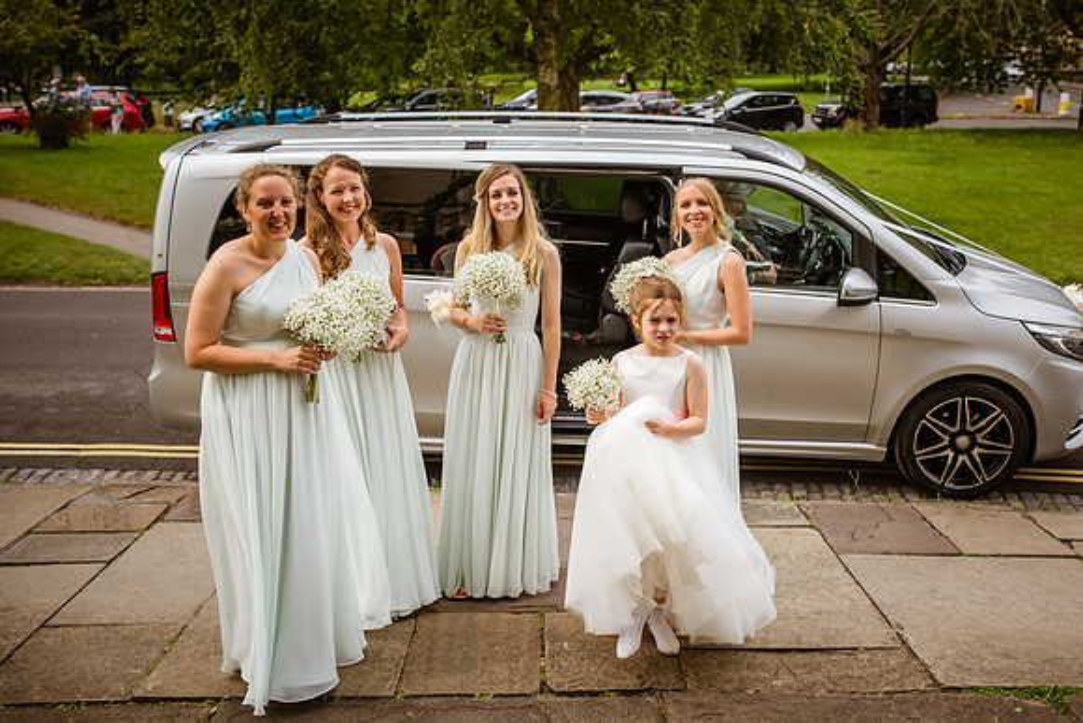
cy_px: 348
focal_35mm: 40
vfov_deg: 33.5
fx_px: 1200
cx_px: 596
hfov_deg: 48.5
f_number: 4.5
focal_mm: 35
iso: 250
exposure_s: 1/1600
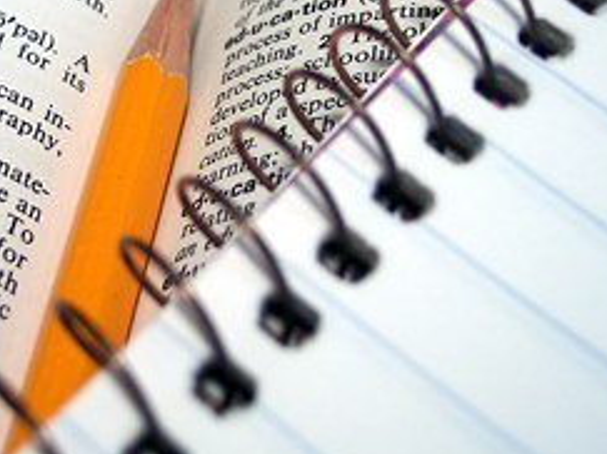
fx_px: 1227
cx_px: 237
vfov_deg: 20.6
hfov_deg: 27.7
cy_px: 50
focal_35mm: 70
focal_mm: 8
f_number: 2.8
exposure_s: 1/90
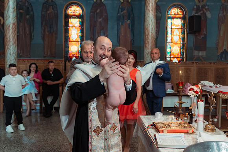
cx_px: 116
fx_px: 227
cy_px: 76
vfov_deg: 37.0
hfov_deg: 53.3
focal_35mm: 36
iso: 1600
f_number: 3.5
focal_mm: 35
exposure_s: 1/200
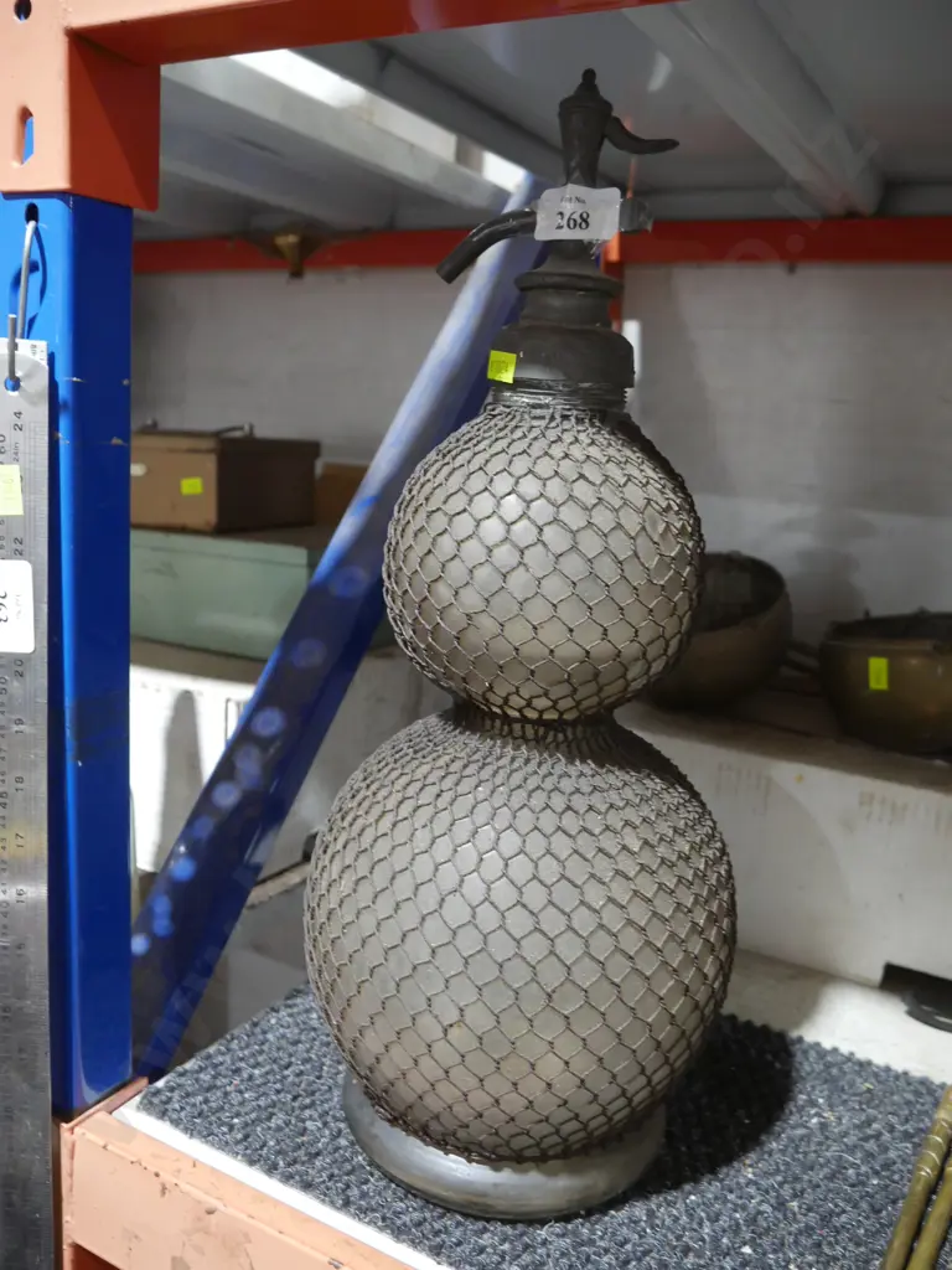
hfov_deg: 49.7
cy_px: 635
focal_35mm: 28
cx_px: 476
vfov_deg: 63.4
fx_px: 1027
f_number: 3.5
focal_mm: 14
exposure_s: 1/60
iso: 1250
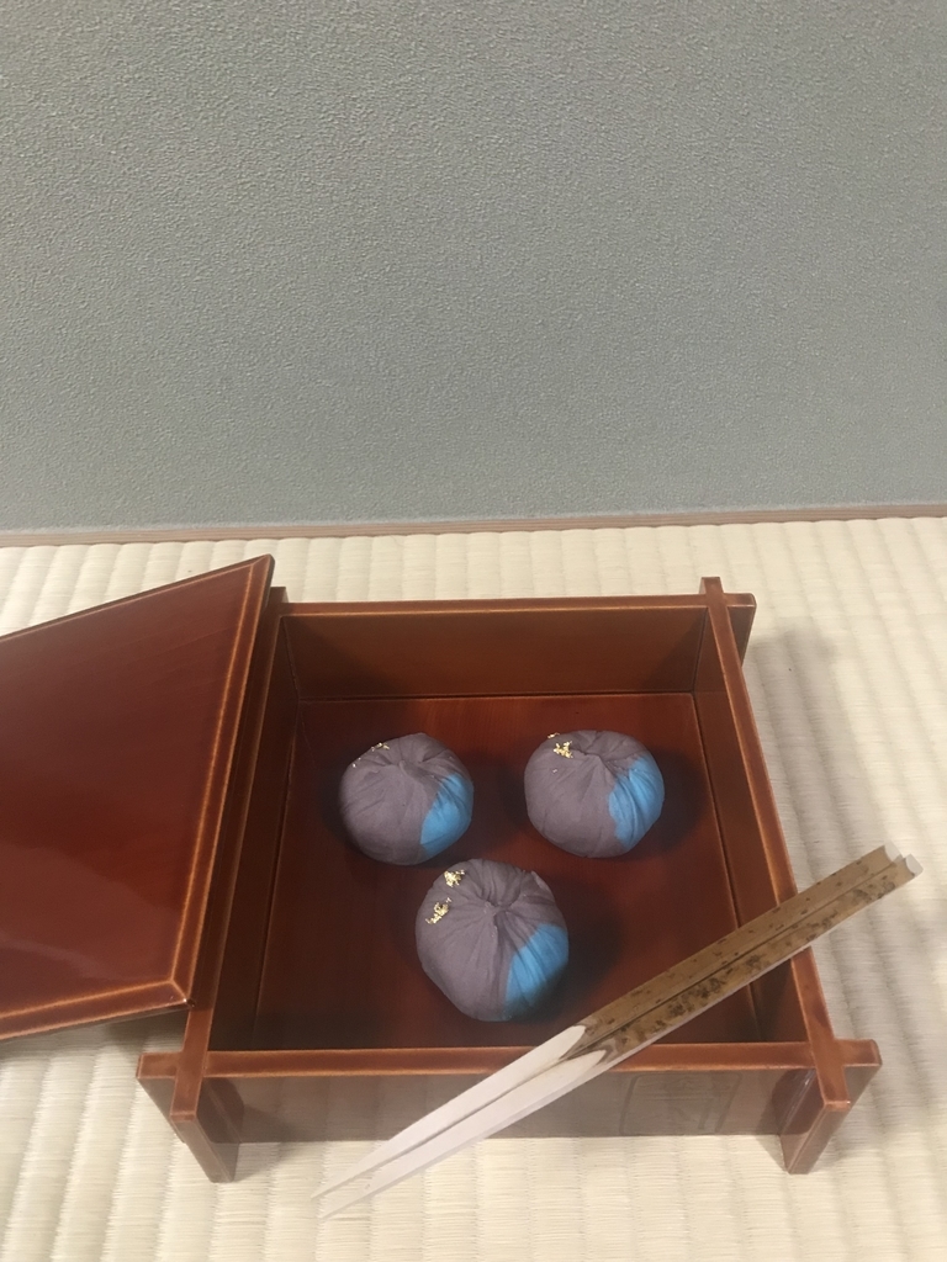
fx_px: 1021
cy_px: 631
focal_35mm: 28
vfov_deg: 63.4
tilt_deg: -45.0
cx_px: 474
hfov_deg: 49.7
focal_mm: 3.99
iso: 100
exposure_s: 1/11
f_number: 1.8
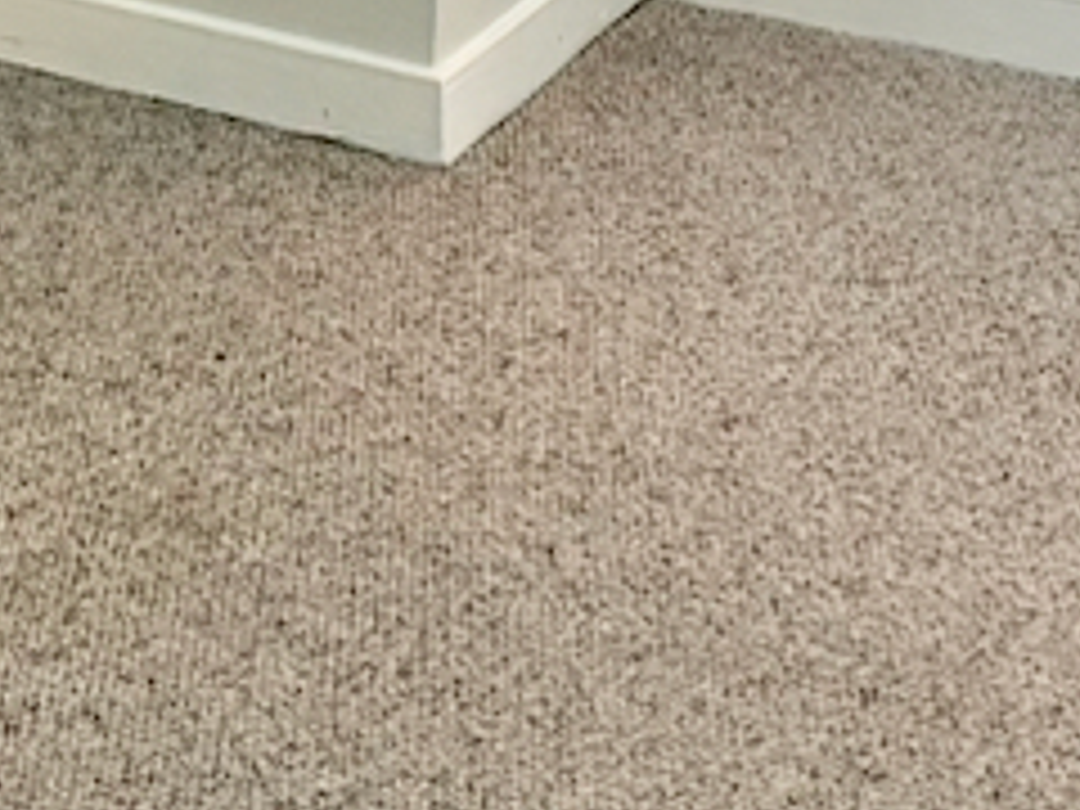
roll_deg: -1.7
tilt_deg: -7.0
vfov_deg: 10.6
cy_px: -846
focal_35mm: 128
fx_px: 3994
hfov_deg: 15.2
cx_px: 50
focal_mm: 6.76
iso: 800
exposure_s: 1/40
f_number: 1.78
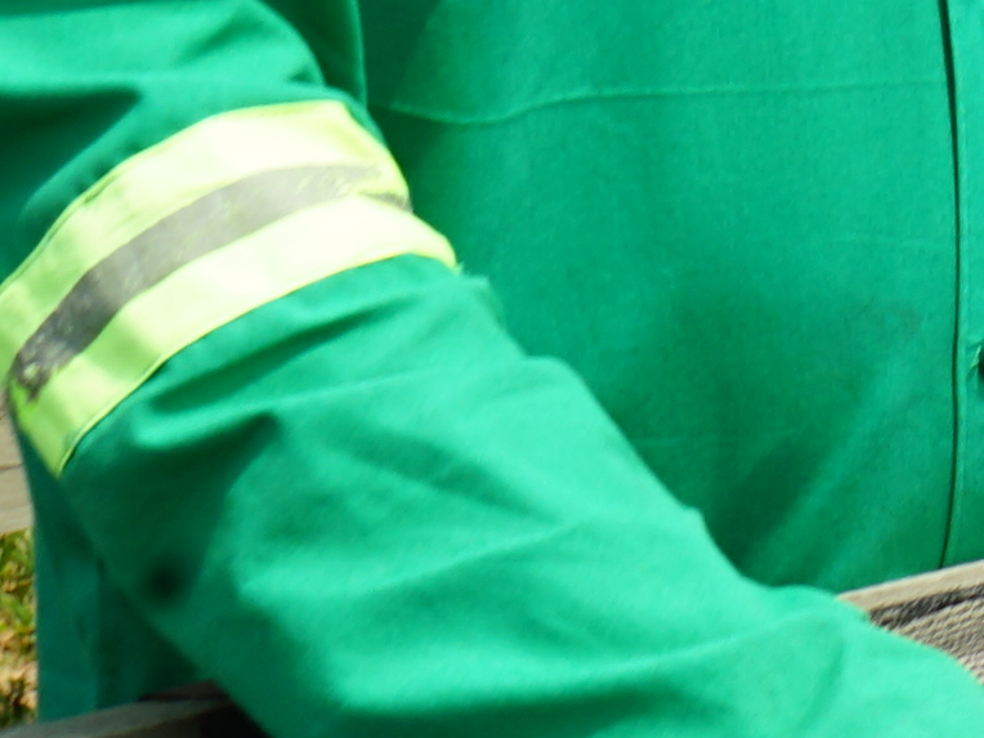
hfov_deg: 6.6
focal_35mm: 287
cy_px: -792
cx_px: 2166
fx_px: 8158
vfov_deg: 5.1
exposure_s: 1/125
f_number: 11
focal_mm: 38
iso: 100
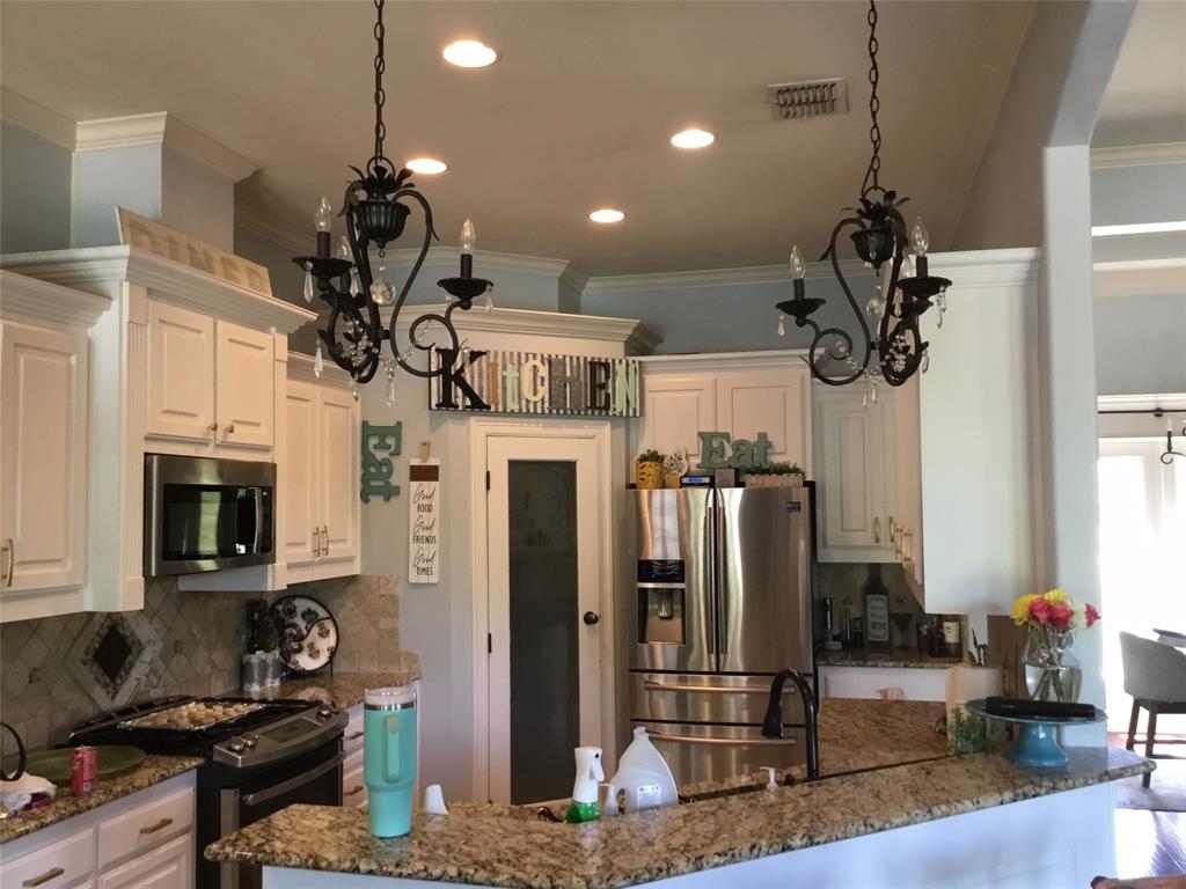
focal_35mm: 31
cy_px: 444
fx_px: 1062
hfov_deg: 58.4
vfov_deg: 45.4
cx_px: 593
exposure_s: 1/30
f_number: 2.4
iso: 100
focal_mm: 3.3
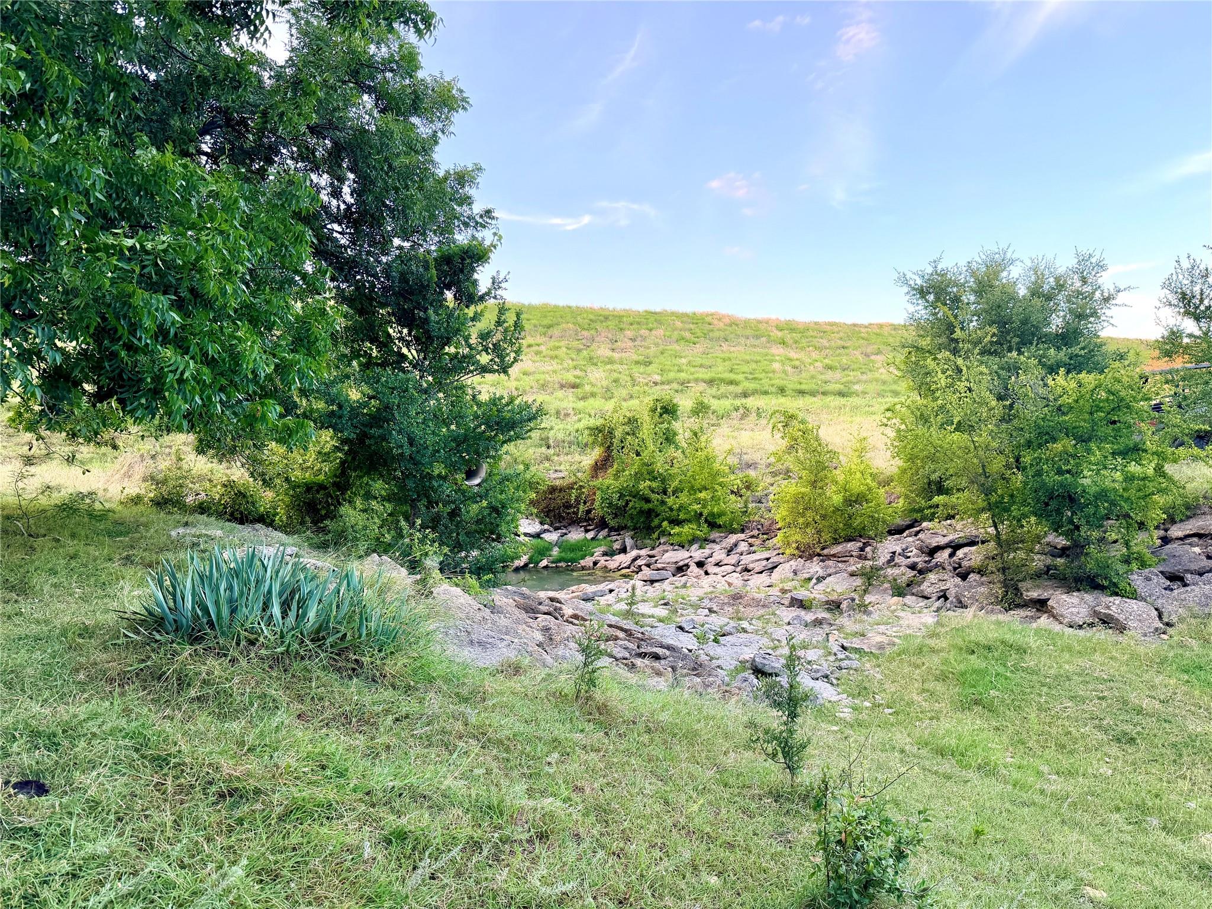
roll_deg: +1.4
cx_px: 606
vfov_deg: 56.8
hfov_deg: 71.6
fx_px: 840
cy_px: 454
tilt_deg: +0.8
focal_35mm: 24
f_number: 1.78
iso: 100
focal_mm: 6.76
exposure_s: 1/307
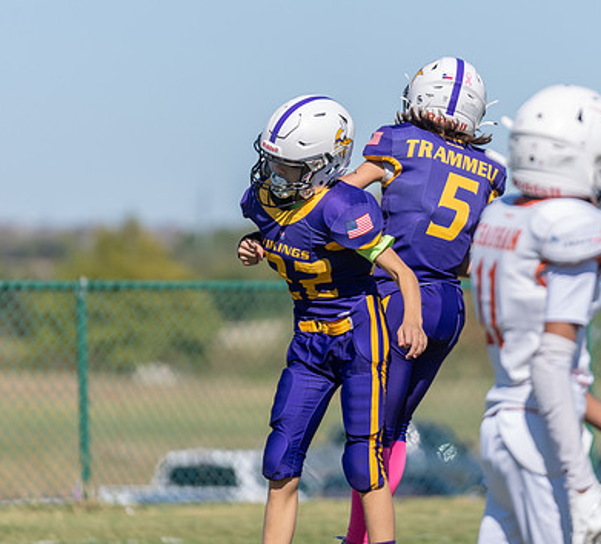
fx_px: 7644
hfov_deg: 4.5
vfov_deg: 4.1
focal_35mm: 408
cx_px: 346
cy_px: 244
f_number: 2.8
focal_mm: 200
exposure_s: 1/2000
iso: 100
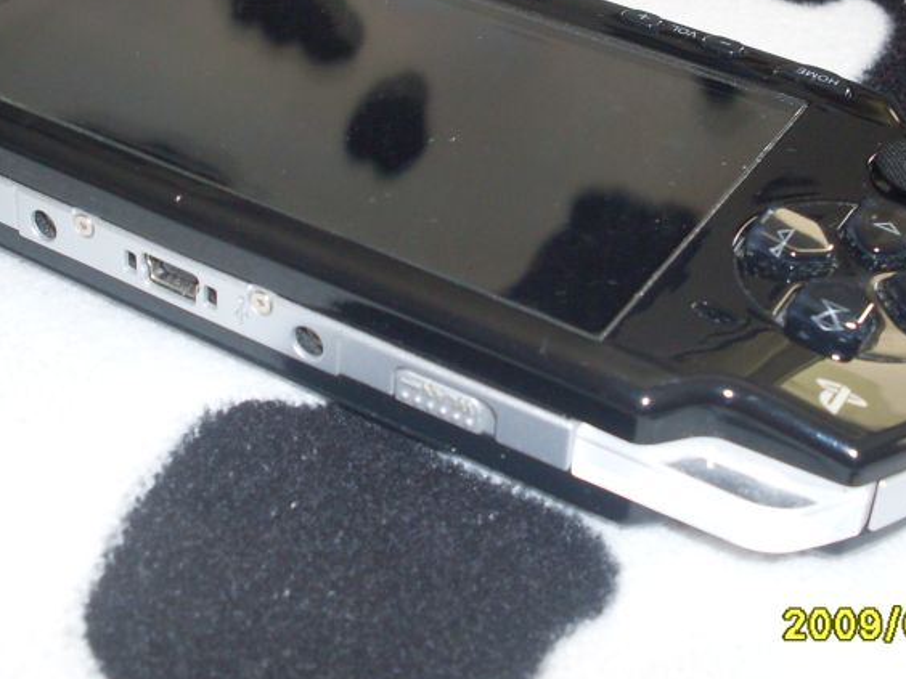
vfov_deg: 21.0
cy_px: 128
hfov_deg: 28.2
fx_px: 1806
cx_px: 424
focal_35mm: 69
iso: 100
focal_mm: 6.3
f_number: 2.8
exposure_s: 1/45
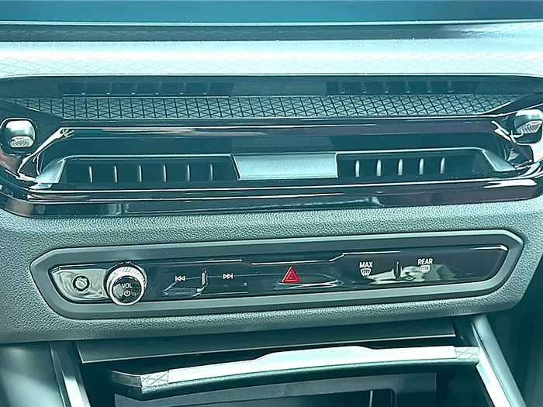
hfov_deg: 38.9
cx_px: 272
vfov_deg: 29.7
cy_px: 204
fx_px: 769
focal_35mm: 49
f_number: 1.78
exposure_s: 1/121
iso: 125
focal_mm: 6.86
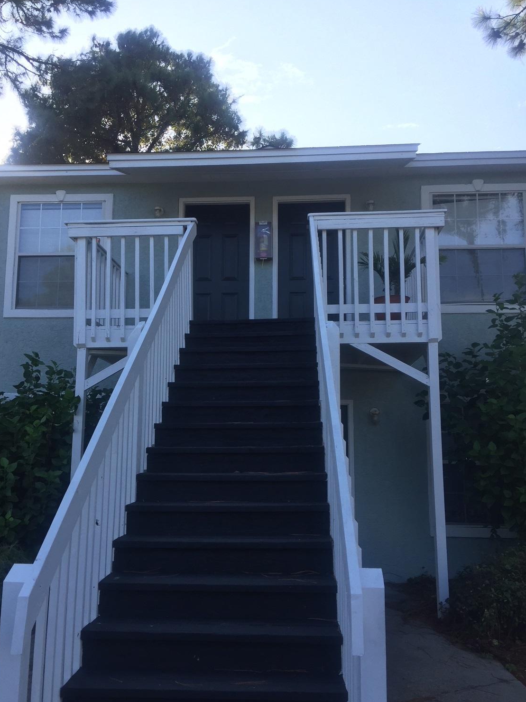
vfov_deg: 56.8
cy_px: 374
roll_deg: -1.6
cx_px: 240
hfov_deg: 44.1
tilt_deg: +10.2
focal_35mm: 32
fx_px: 648
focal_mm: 4.15
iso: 32
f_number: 2.2
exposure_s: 1/648
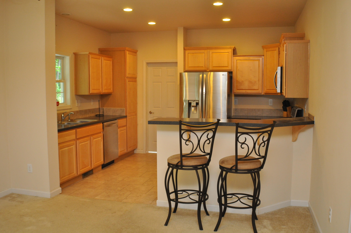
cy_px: 116
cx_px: 176
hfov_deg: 45.0
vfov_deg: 30.8
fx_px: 424
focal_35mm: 44
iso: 800
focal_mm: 29
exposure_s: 1/60
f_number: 4.5
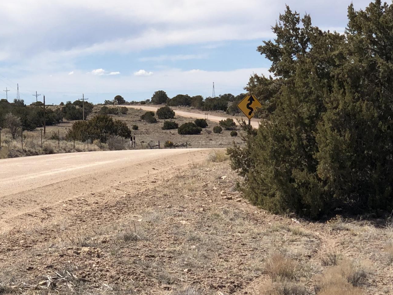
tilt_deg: -3.2
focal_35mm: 121
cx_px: 99
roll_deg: +1.8
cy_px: 230
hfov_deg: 16.2
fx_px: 1374
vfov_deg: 12.2
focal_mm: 6
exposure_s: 1/1919
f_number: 2.4
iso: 16
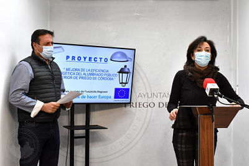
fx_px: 322
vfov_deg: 29.0
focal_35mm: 46
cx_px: 124
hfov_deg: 42.3
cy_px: 83
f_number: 9
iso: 3200
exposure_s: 1/320
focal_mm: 31
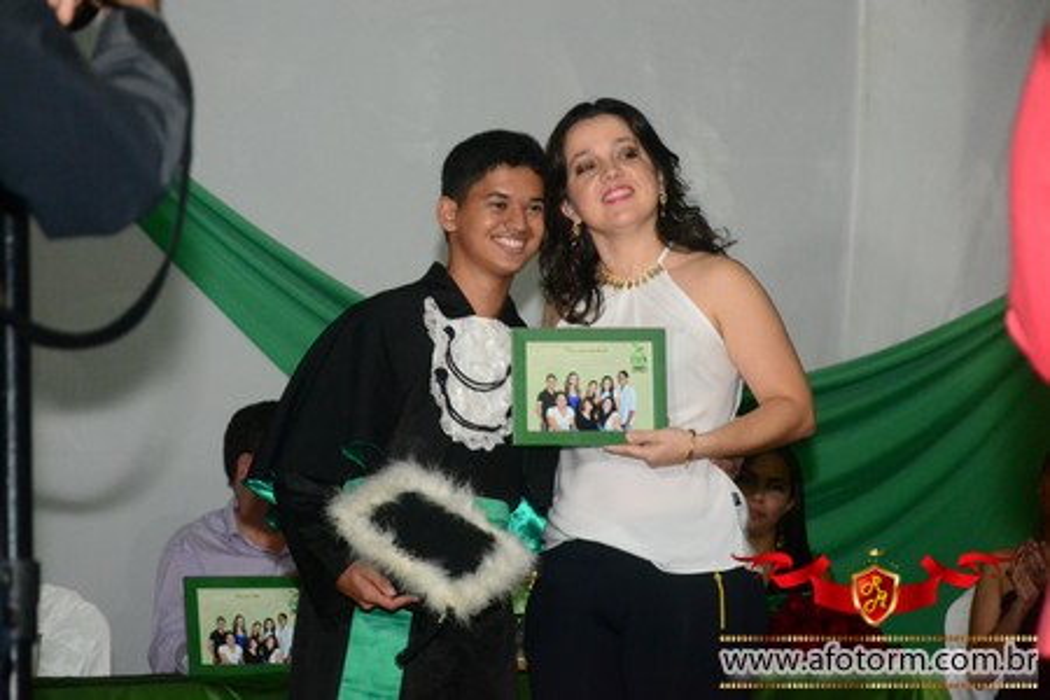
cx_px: 525
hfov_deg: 15.2
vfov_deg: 10.2
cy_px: 350
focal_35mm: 135
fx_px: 3937
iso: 3200
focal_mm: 90
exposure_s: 1/80
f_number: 5.6
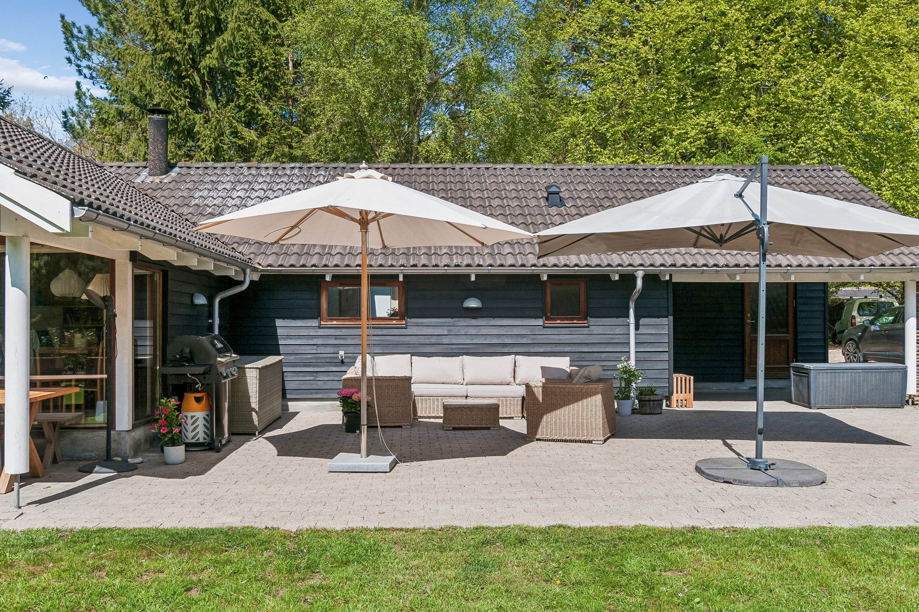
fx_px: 791
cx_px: 472
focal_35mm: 31
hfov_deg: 60.3
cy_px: 305
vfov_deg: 42.3
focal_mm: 20
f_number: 10
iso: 200
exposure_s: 1/400
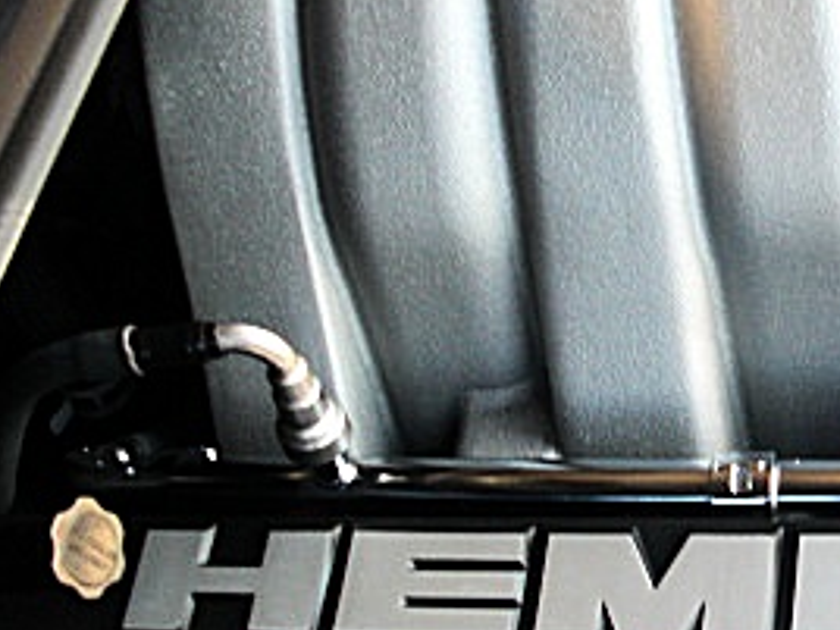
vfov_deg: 17.2
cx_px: 890
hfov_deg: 21.7
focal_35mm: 86
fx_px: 2087
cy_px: 313
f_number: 2.8
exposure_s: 1/125
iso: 200
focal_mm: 6.3
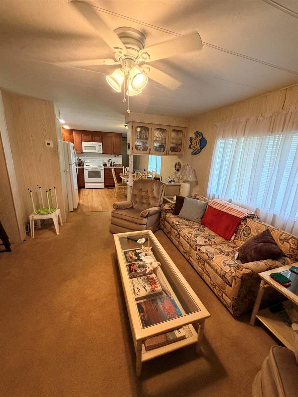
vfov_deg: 102.1
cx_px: 149
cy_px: 198
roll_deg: -2.4
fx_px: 161
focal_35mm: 14
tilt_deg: -15.5
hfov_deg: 85.7
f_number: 2.2
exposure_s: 1/60
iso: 400
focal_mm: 2.22
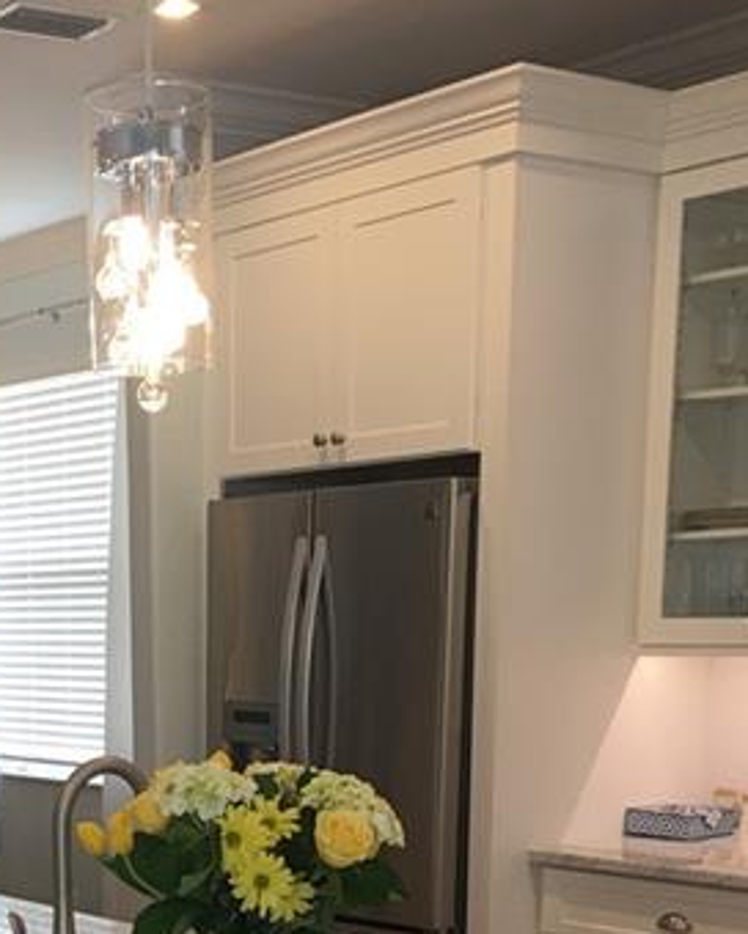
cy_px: 1033
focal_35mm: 64
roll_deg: +2.5
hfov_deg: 23.1
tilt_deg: -12.4
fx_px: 1771
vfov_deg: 27.1
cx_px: 50
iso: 32
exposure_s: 1/30
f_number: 2.2
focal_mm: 4.15
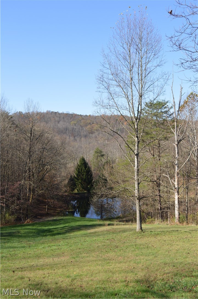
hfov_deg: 32.9
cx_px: 99
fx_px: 335
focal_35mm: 40
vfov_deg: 48.0
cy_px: 150
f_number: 6.3
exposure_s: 1/200
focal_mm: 27
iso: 100
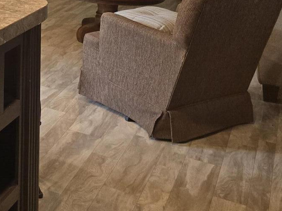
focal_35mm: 69
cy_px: -92
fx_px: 562
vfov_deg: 19.1
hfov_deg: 23.5
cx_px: -120
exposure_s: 1/120
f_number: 1.7
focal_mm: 6.3
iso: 200
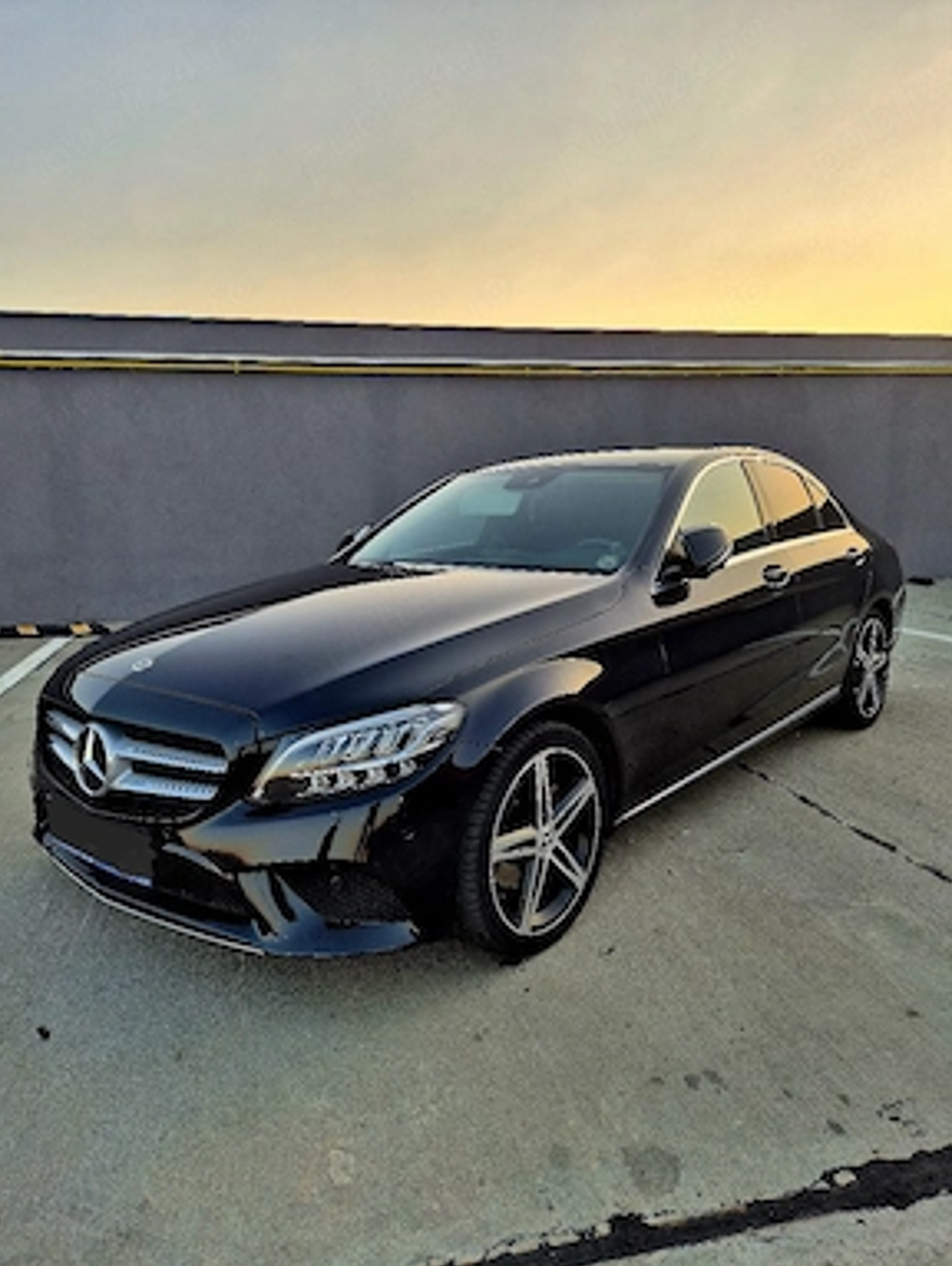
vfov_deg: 71.5
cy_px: 651
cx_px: 469
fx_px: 879
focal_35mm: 24
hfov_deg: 56.9
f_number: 1.8
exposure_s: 1/217
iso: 25
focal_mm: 5.4
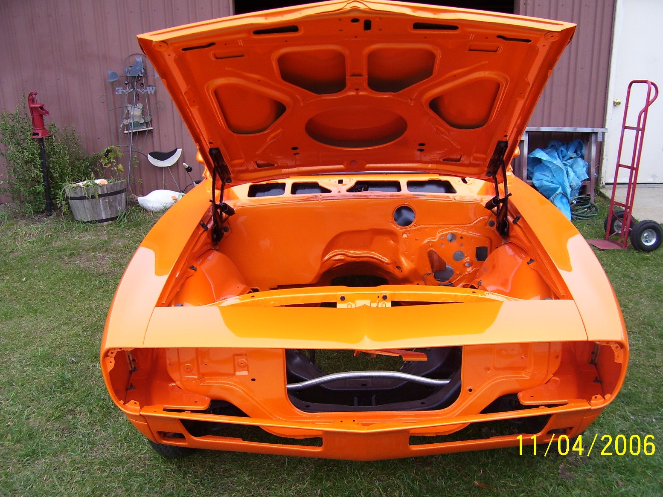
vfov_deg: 40.7
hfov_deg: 52.6
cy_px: 252
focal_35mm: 35
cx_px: 340
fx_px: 670
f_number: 2.7
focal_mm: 5.6
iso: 80
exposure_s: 1/180
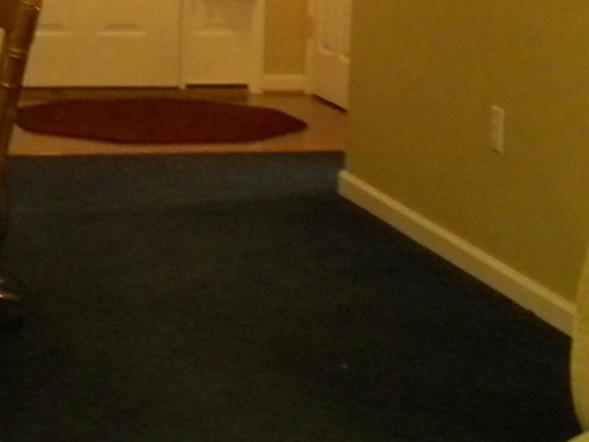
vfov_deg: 12.3
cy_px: -58
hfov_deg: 16.0
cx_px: -145
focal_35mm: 118
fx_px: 2008
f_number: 3.5
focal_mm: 5
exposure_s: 1/11
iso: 400
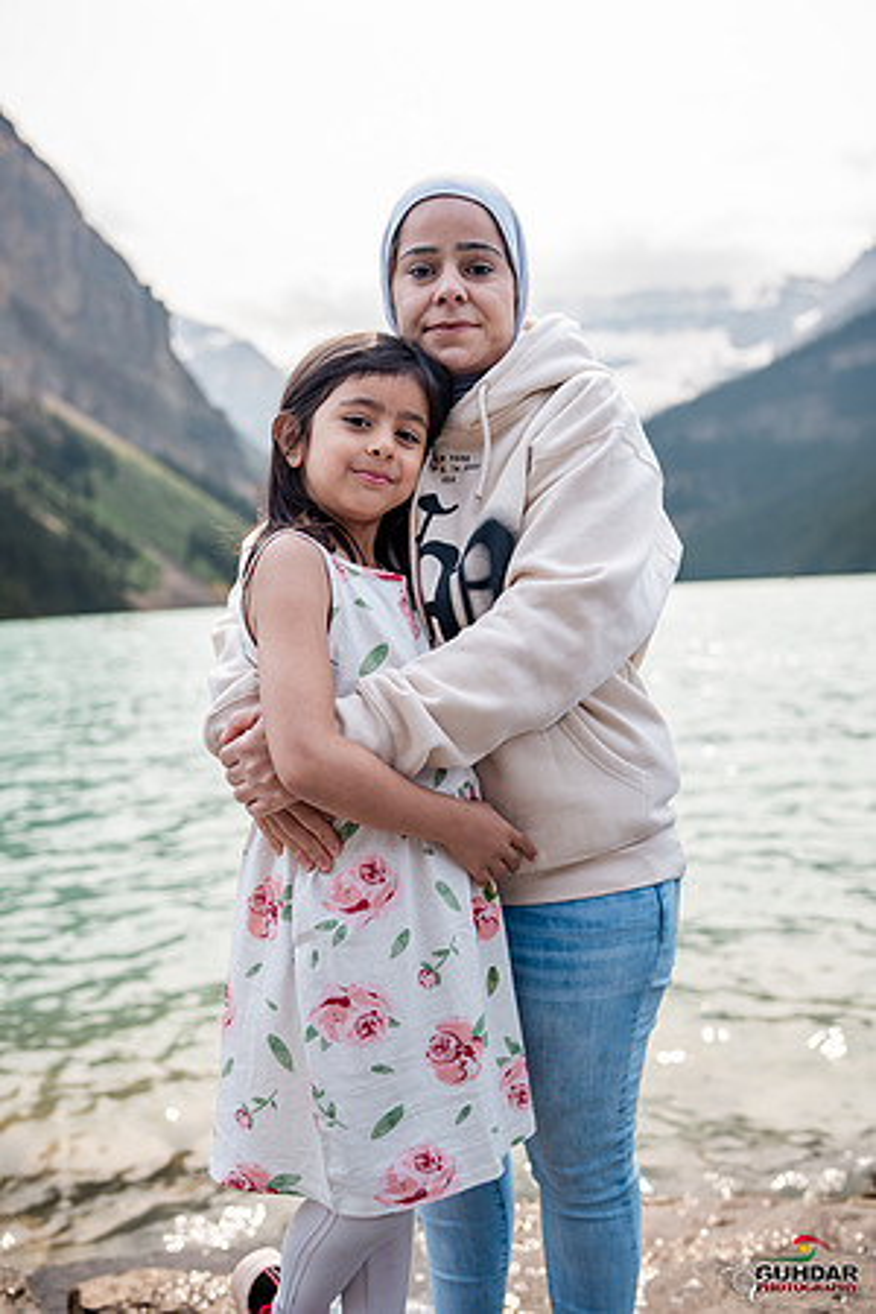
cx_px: 438
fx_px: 1277
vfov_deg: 54.4
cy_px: 657
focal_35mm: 35
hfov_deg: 37.9
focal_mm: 35
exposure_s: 1/2000
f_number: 2.5
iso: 200
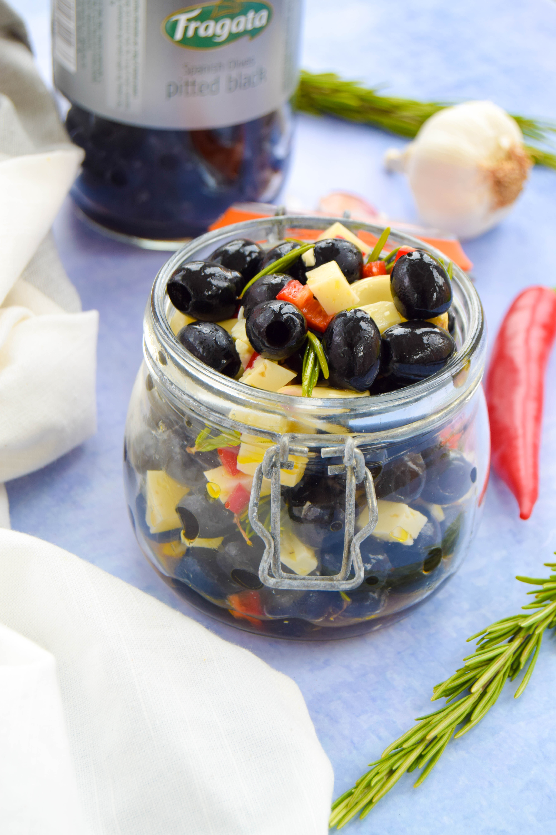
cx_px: 278
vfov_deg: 24.6
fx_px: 1911
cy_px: 418
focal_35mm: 82
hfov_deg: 16.6
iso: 200
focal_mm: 55
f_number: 6.3
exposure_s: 1/160
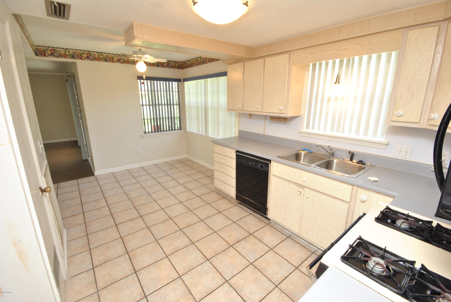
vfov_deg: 77.5
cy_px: 151
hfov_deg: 100.3
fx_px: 188
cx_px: 226
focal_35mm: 15
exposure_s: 1/10
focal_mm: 10
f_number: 13
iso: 800
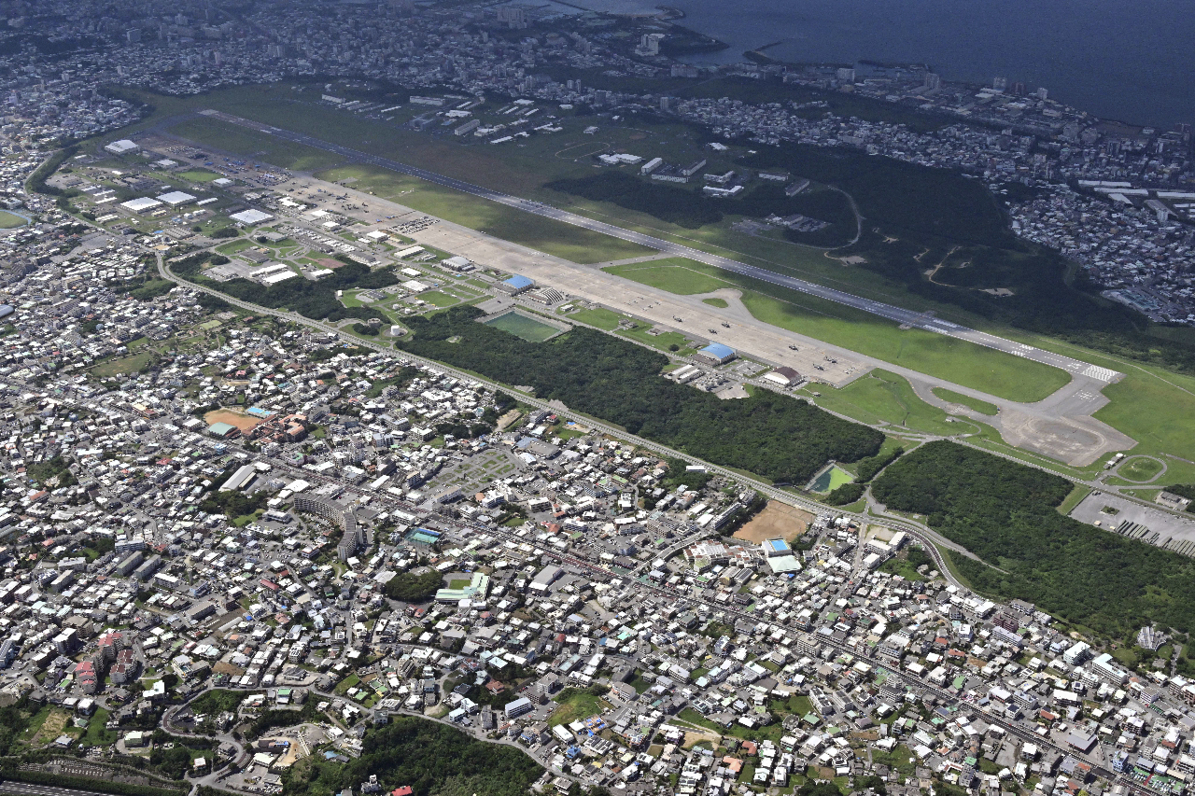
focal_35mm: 42
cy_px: 398
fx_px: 1394
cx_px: 598
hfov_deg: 46.4
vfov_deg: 31.9
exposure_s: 1/1000
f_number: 22
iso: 2000
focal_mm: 42
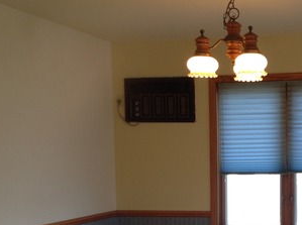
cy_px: 209
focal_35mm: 75
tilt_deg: -3.7
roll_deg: -0.1
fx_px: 653
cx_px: 262
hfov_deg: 25.4
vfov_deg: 19.2
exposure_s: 1/24
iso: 64
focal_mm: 4.28
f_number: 2.4
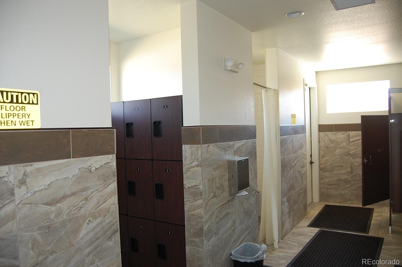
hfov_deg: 67.4
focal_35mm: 27
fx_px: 301
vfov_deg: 47.8
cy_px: 134
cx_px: 201
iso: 400
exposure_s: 1/60
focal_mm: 18
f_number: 3.5
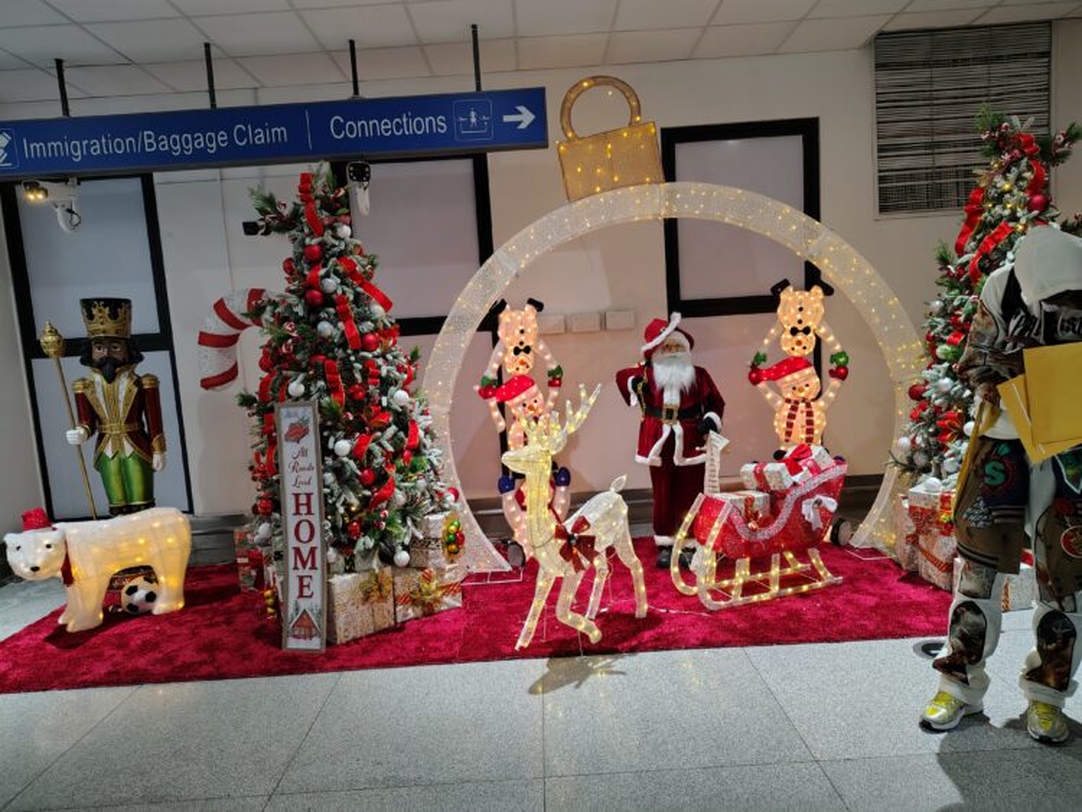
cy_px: 406
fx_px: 750
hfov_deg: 71.6
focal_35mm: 24
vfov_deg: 56.8
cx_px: 541
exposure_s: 1/60
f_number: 1.8
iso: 876
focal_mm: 5.56
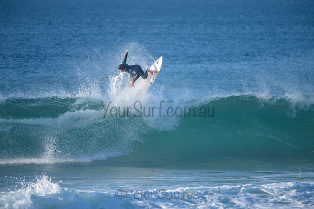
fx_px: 4491
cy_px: 104
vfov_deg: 2.7
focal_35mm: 515
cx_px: 157
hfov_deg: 4.0
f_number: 5.6
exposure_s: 1/2000
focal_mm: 500
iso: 360
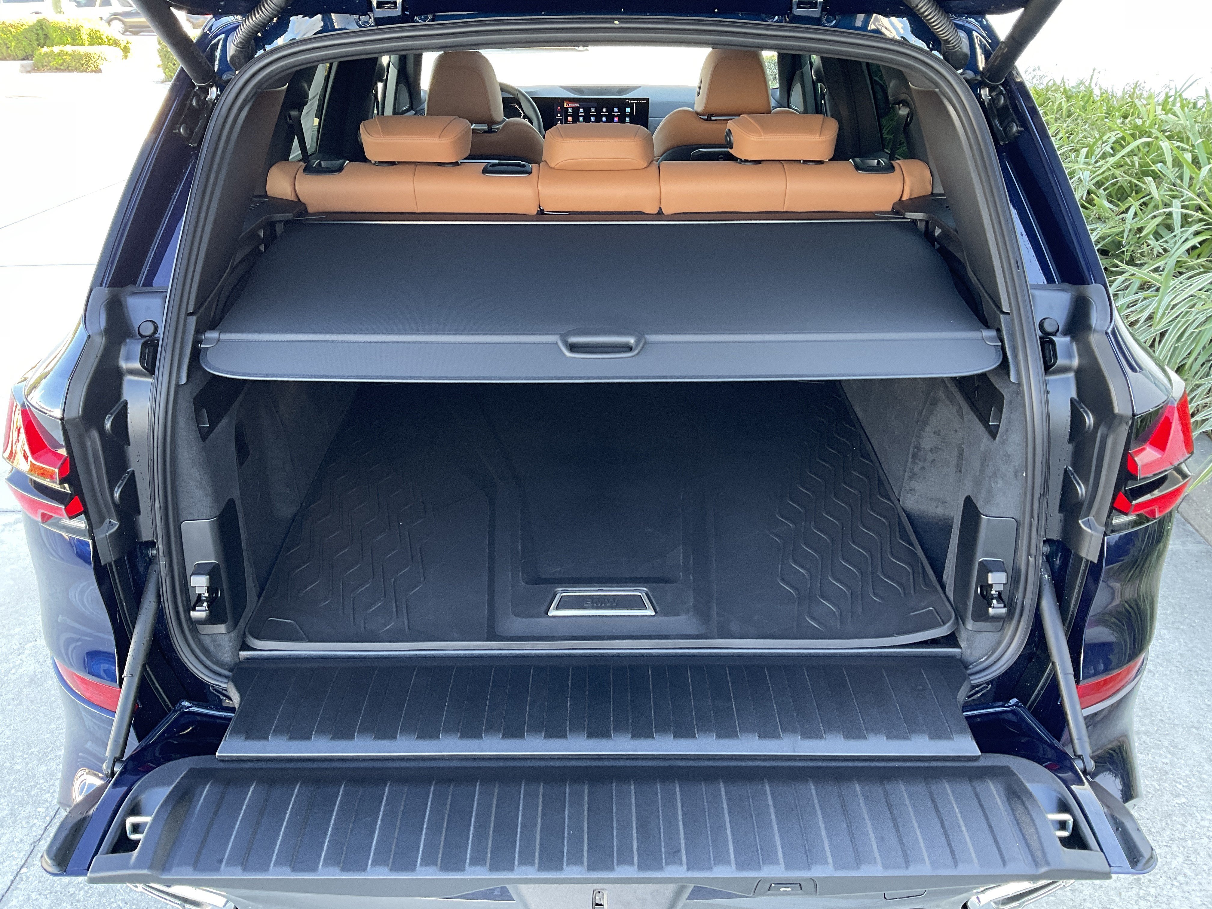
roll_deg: -0.3
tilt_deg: -24.5
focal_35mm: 29
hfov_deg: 61.7
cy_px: 454
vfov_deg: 48.2
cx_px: 606
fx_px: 1015
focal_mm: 3
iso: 64
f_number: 1.8
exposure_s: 1/62
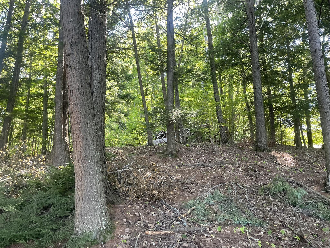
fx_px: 248
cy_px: 124
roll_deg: +1.1
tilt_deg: +16.9
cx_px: 165
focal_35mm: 26
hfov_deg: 67.3
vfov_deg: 53.1
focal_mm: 4.2
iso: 125
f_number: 1.6
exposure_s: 1/115
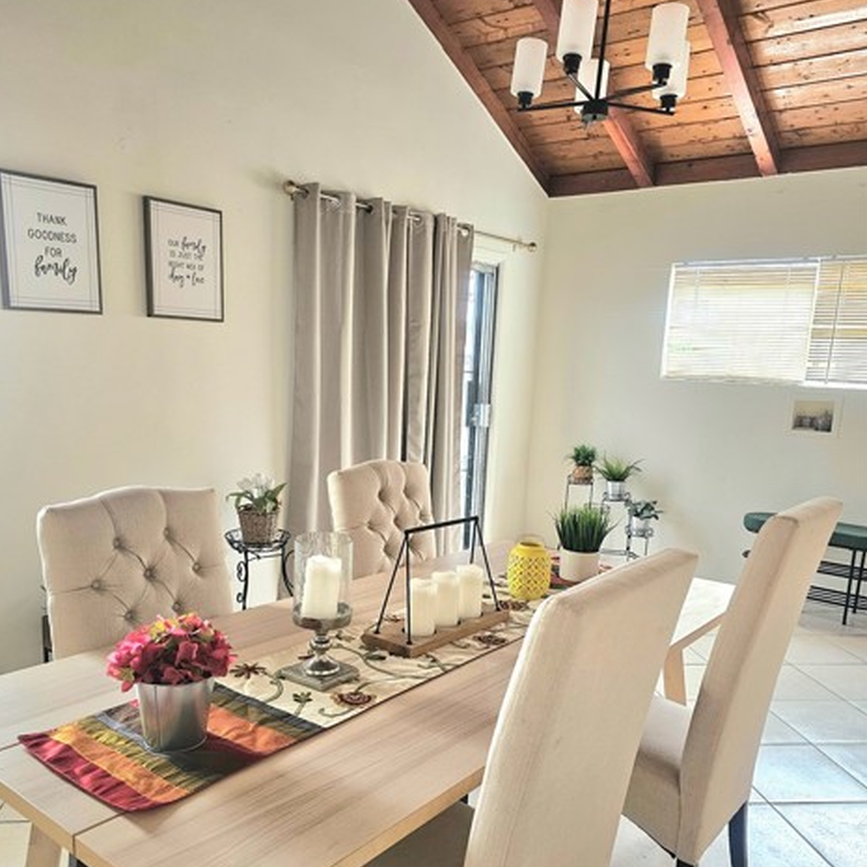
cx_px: 425
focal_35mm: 28
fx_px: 793
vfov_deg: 56.9
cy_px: 513
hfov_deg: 57.3
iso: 250
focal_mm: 6.3
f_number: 1.7
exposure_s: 1/120
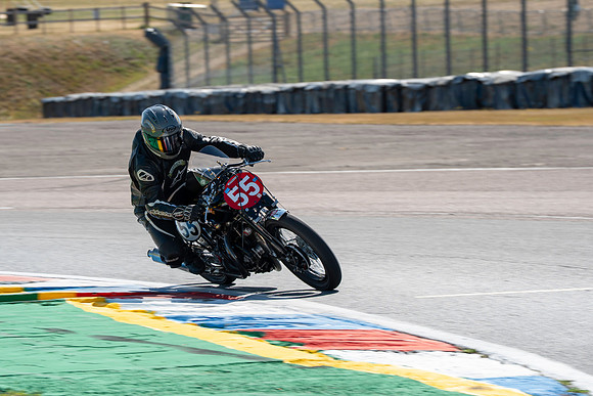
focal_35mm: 234
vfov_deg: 5.9
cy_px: 205
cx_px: 249
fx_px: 3860
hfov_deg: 8.8
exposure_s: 1/320
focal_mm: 200
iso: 160
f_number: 8
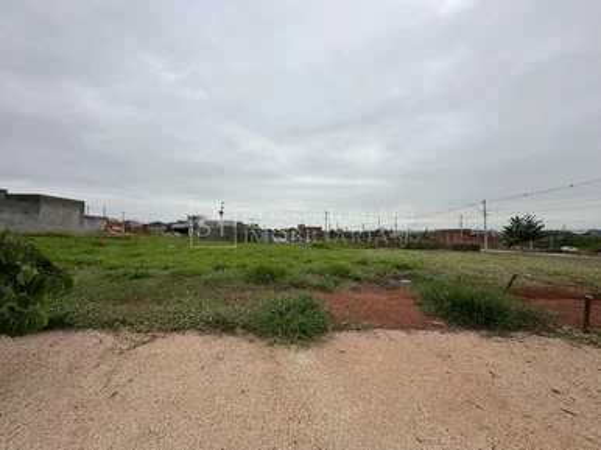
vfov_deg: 85.6
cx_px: 300
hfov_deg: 102.1
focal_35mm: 14
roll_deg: -0.7
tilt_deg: +0.8
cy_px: 225
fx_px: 243
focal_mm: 2.22
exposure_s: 1/1171
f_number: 2.2
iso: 40
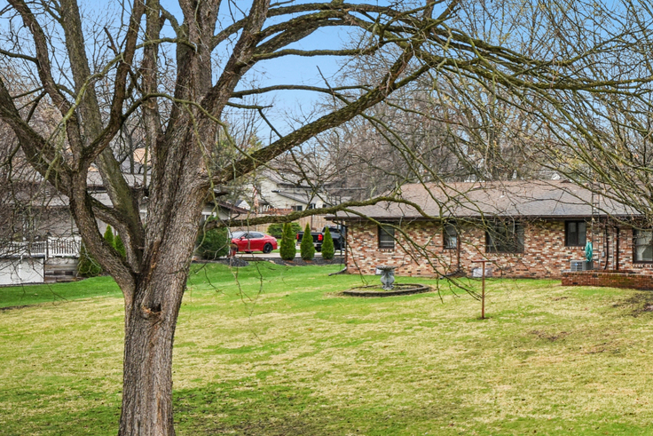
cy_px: 225
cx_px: 671
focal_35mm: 66
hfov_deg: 28.4
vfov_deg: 20.6
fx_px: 1197
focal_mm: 20
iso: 400
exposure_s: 1/100
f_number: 8
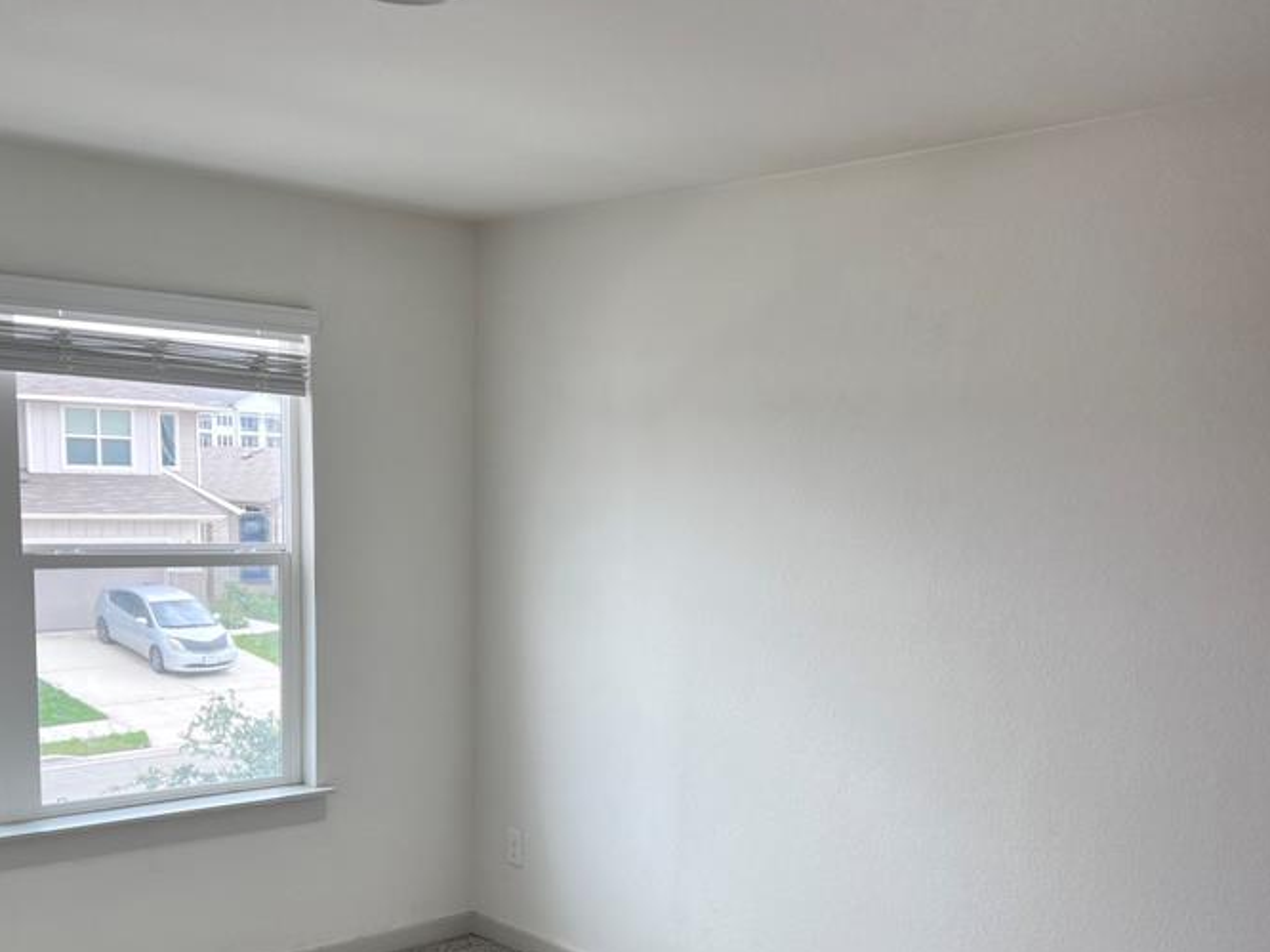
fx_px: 1467
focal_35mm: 40
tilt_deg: -9.4
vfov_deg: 35.1
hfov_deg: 46.8
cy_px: 717
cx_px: 606
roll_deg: -1.7
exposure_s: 1/199
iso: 40
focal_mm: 5.7
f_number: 1.5
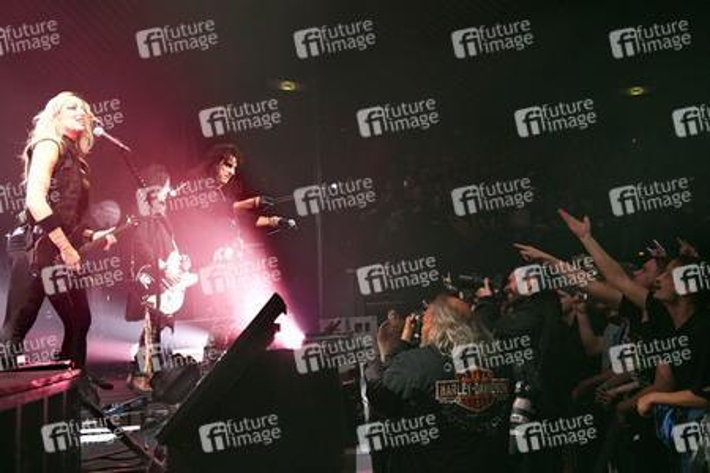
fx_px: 671
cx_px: 355
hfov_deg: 55.8
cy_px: 236
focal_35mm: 34
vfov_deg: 38.9
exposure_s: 1/250
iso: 1600
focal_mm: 34
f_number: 3.5
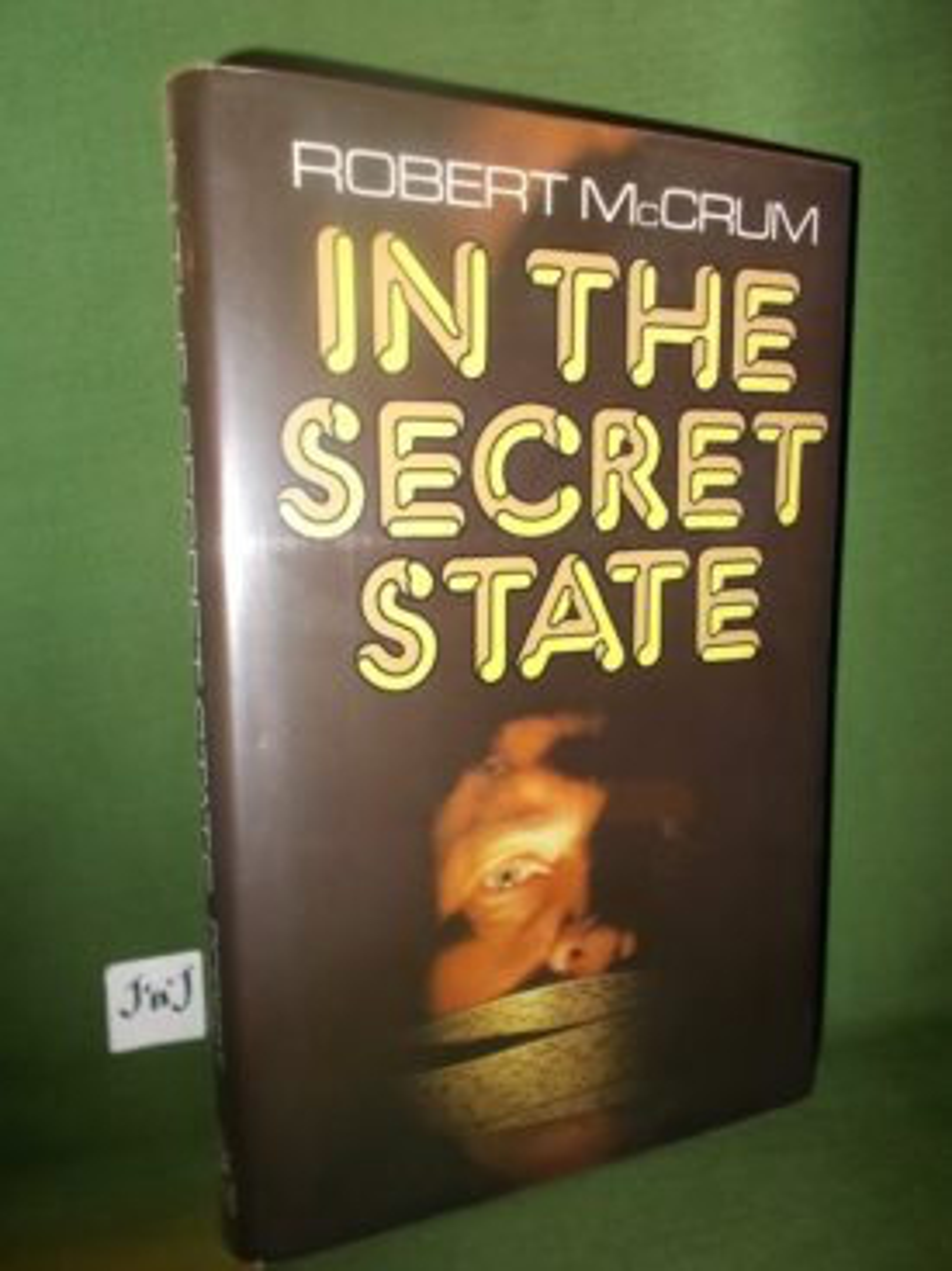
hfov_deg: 53.0
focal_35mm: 26
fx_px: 954
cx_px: 476
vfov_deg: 67.3
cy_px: 636
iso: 200
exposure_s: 1/25
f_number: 3.2
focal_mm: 4.6
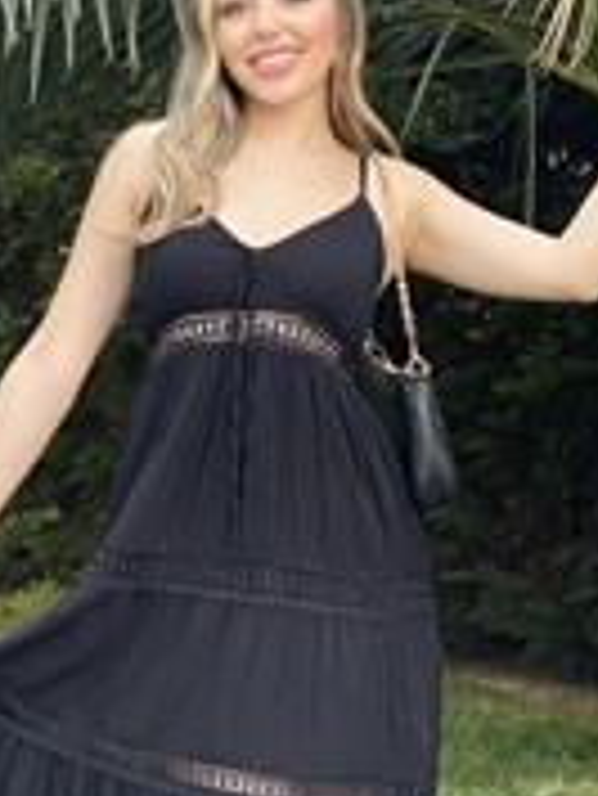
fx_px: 2784
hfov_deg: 12.3
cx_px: 252
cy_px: 564
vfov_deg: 16.2
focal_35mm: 121
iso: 100
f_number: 2
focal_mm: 6
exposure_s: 1/122
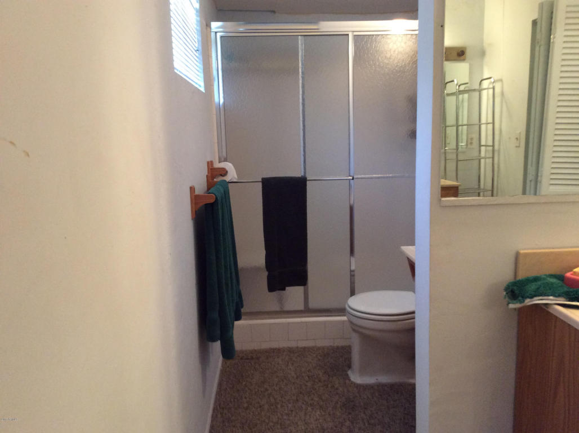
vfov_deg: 44.1
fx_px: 534
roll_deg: +1.8
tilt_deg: -12.4
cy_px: 216
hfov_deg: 56.9
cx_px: 290
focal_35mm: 32
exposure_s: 1/24
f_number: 2.4
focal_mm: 3.3
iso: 160
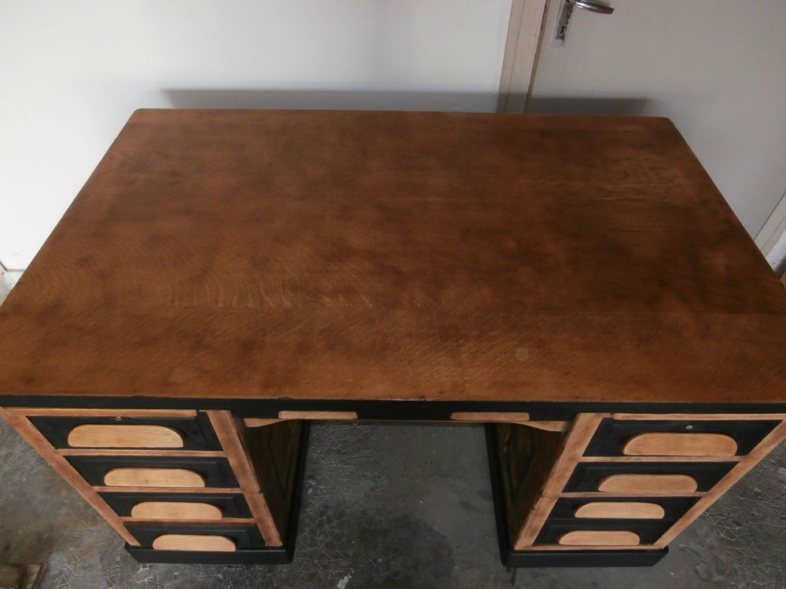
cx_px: 393
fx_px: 545
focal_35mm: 24
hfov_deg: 71.6
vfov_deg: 56.8
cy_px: 294
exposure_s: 1/30
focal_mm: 4.2
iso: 200
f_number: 3
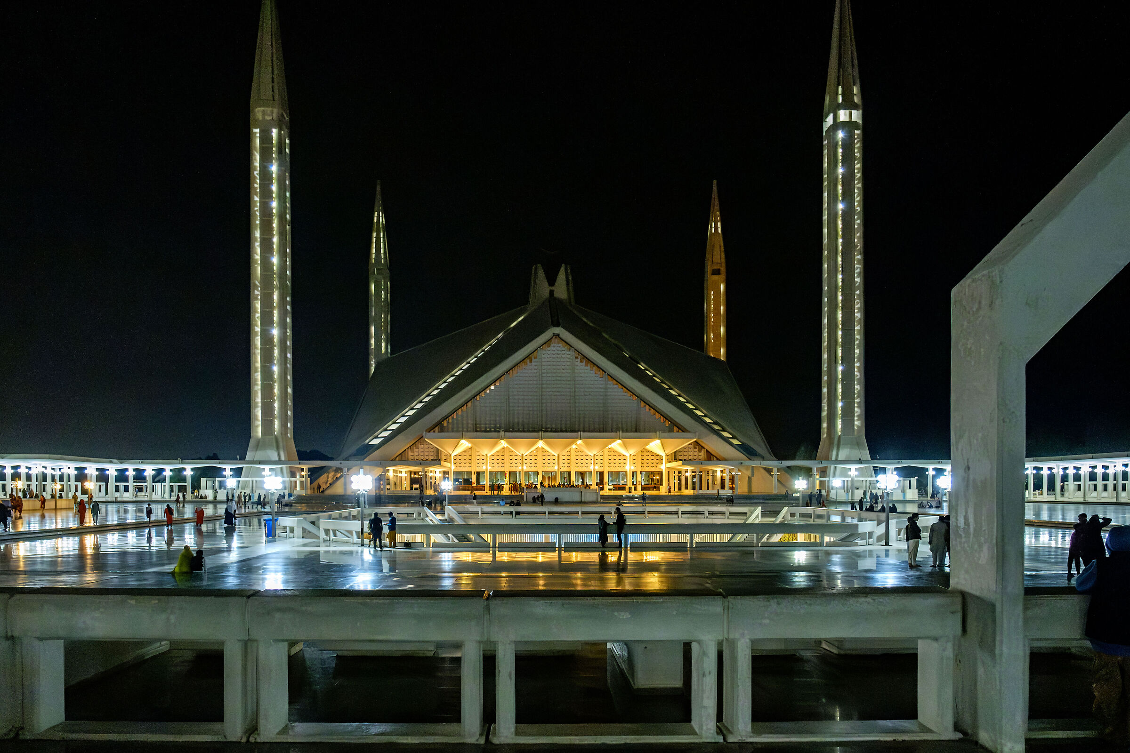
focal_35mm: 24
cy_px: 376
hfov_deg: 73.7
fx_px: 753
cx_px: 565
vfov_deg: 53.1
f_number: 2.8
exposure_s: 1/150
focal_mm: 16
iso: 25600
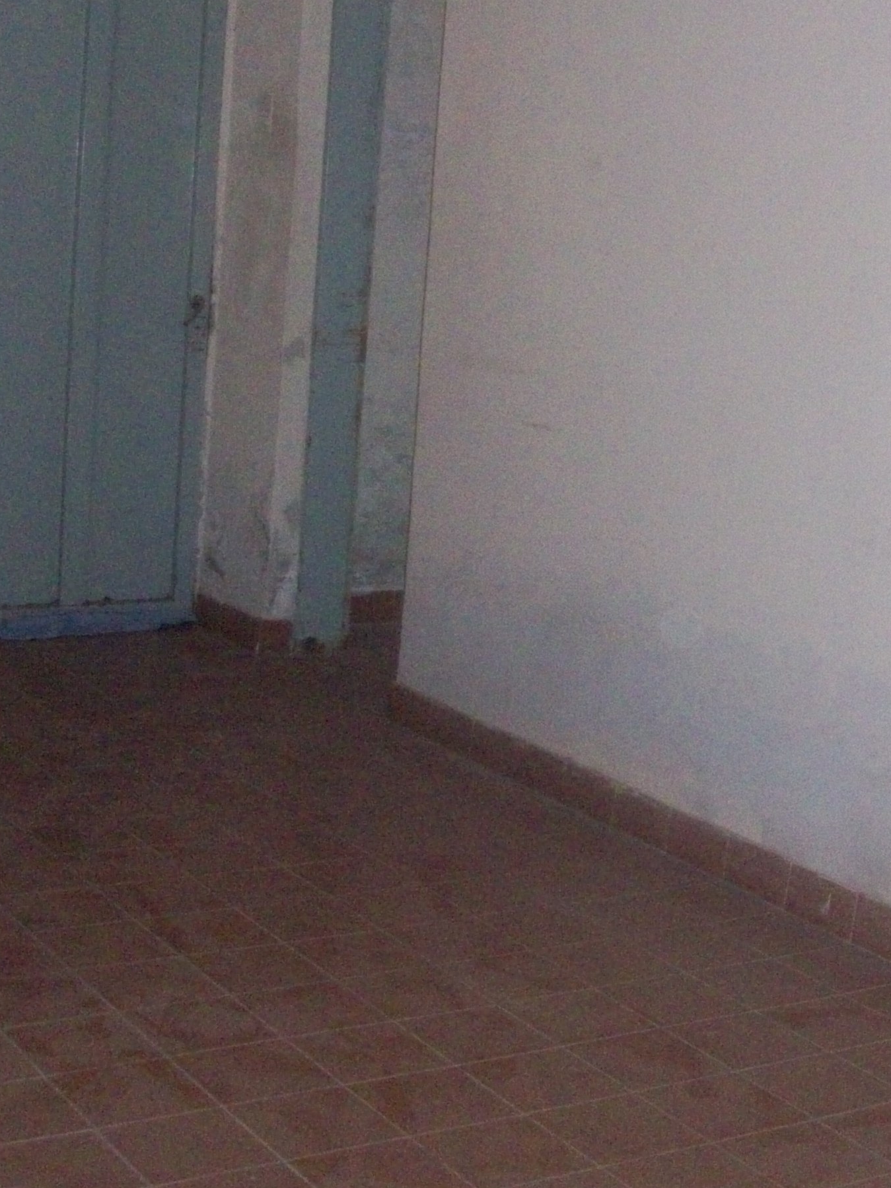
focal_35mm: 62
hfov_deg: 23.5
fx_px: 2128
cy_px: 534
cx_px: 648
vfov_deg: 31.2
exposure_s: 1/60
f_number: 2.8
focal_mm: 5.7
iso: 320
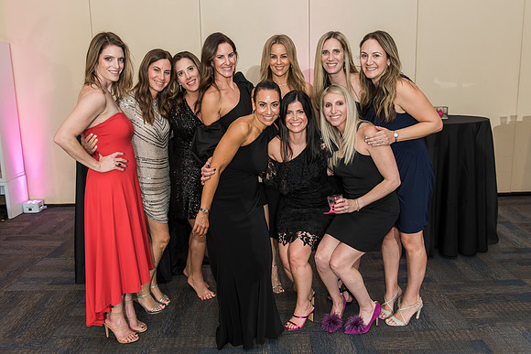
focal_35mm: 33
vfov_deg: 40.4
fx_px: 481
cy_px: 168
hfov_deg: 57.8
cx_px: 270
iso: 1000
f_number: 4
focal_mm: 31
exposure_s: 1/100
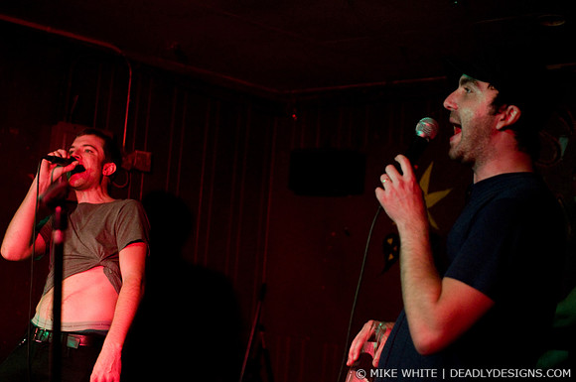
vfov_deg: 29.8
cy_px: 191
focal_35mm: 45
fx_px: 719
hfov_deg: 43.7
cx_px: 288
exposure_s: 1/100
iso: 1000
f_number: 2.2
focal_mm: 30
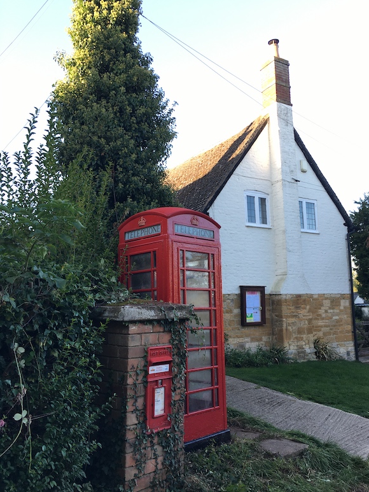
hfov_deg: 46.8
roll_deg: +1.3
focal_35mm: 30
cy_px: 250
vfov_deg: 60.0
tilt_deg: +8.1
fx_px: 426
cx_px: 190
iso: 25
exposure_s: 1/100
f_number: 2.2
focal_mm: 4.15
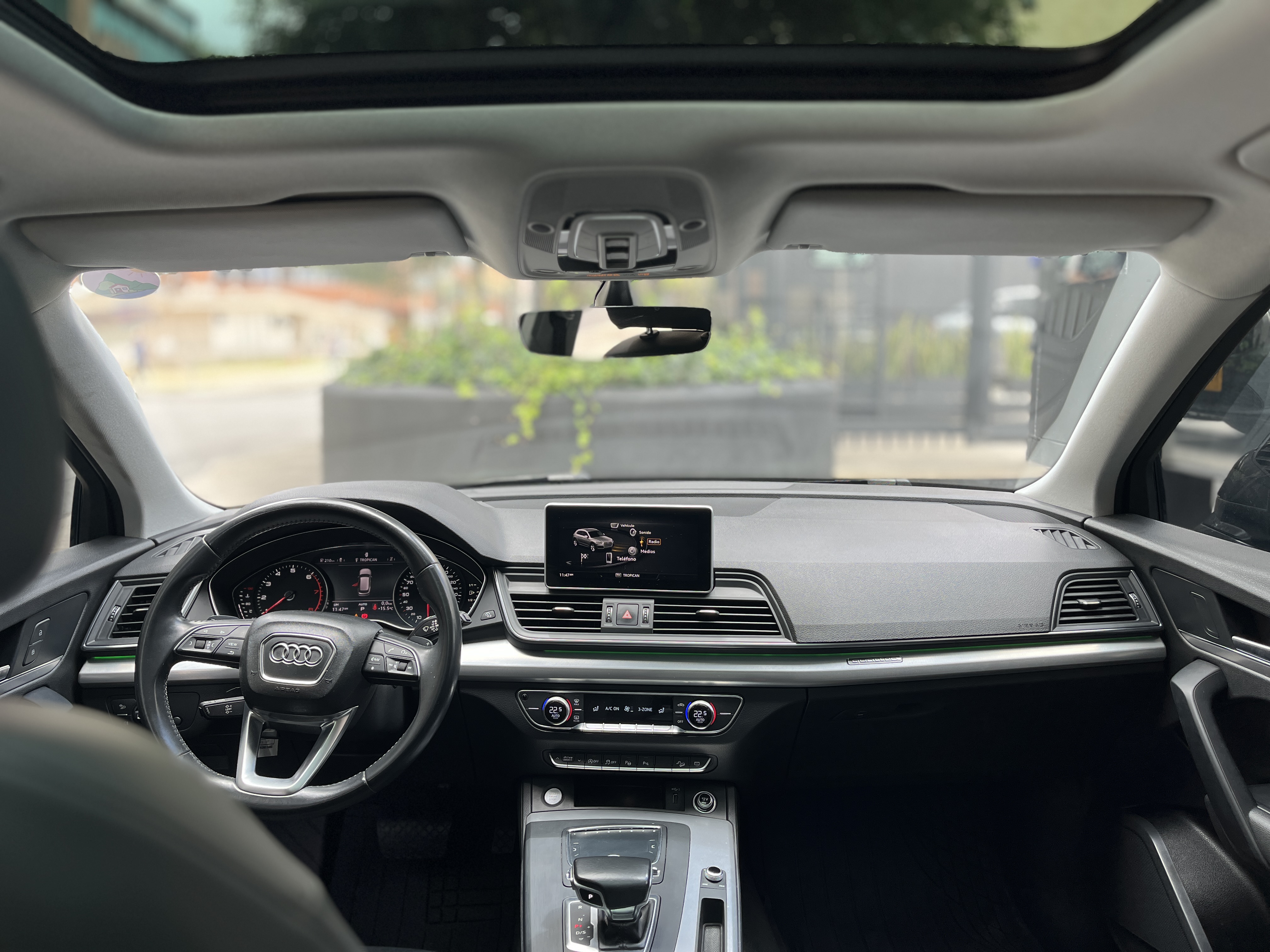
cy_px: 476
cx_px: 635
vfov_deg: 53.1
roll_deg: +0.1
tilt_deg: -7.7
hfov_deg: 67.3
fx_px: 954
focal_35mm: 26
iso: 50
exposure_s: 1/148
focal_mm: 5.1
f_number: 1.6
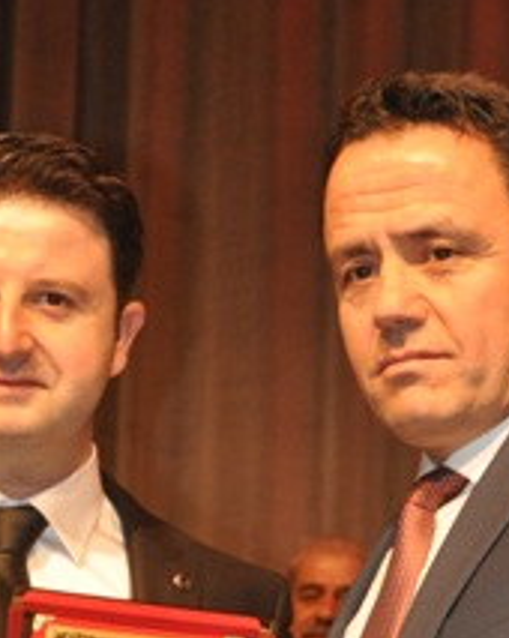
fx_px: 3187
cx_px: 178
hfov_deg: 9.1
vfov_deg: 11.2
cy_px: 761
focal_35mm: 169
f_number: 4.2
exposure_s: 1/60
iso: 800
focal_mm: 40
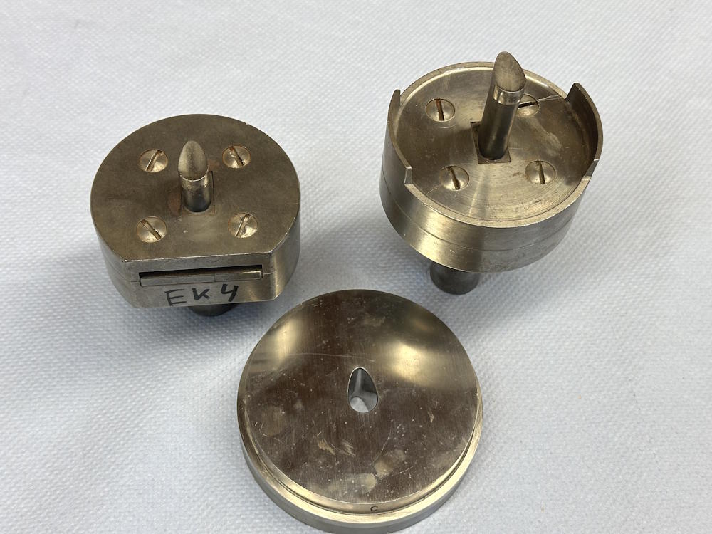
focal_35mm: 48
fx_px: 987
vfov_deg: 30.3
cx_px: 356
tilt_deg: -57.7
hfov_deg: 39.7
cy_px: 267
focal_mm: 6.86
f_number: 1.78
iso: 80
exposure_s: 1/100
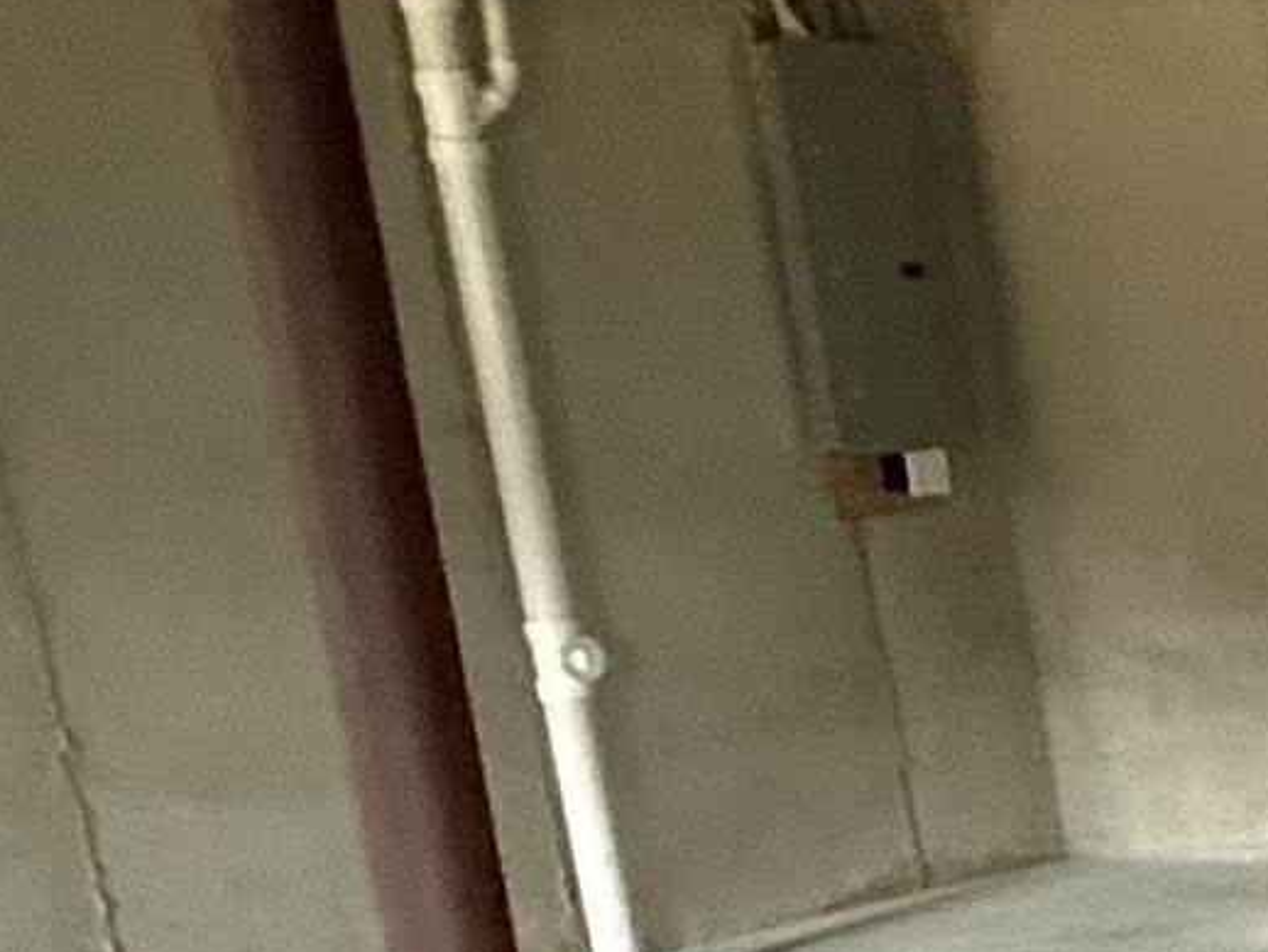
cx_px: 2969
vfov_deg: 17.5
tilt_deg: -11.8
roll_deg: +1.5
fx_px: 3042
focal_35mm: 83
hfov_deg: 15.1
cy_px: 869
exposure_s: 1/60
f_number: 2.2
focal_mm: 2.22
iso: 800
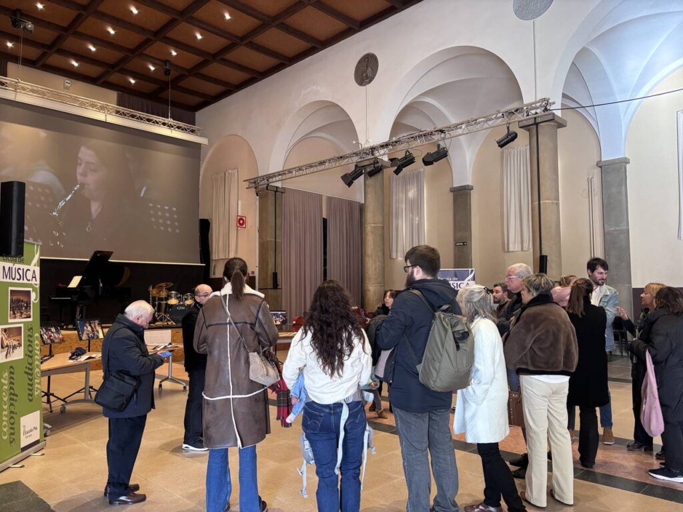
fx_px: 513
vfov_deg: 53.1
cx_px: 342
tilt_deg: +4.6
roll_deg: -0.6
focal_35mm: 26
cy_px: 256
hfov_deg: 67.3
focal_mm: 5.96
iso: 320
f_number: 1.6
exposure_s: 1/60
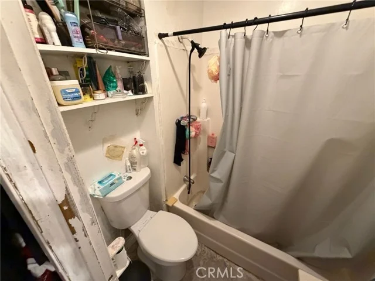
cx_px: 188
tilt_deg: -22.0
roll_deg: -0.7
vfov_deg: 85.7
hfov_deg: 102.1
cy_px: 140
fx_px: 152
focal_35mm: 14
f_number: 2.2
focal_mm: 2.22
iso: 1000
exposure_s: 1/60
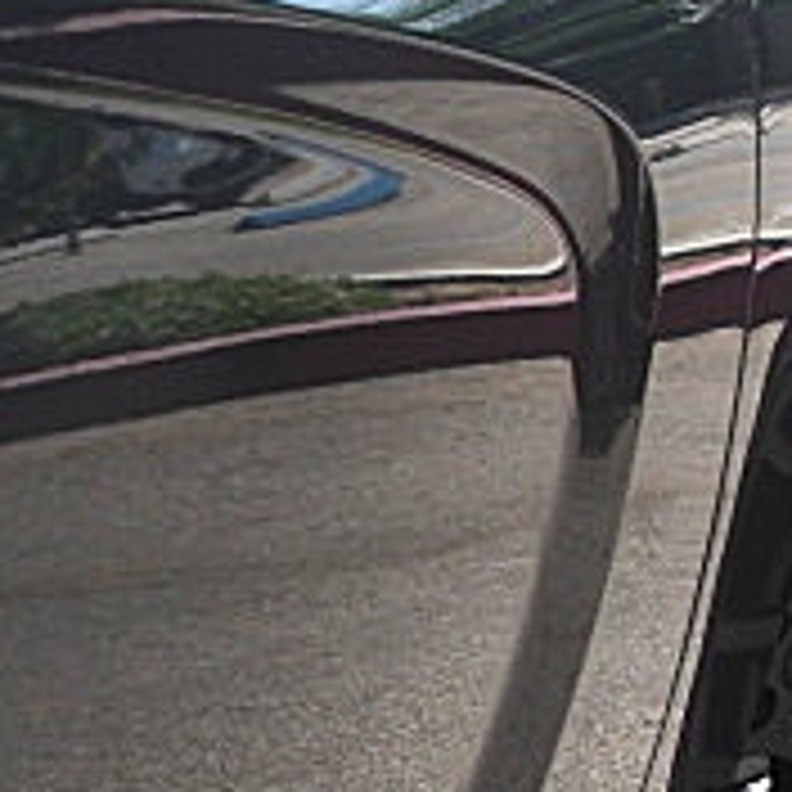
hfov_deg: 14.9
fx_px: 3003
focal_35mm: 116
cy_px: 526
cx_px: 90
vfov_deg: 15.0
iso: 50
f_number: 2.8
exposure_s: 1/320
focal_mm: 6.3
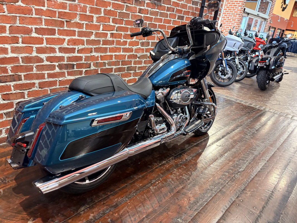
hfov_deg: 67.3
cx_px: 148
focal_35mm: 26
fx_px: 223
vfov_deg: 53.1
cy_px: 112
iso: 320
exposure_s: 1/60
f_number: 1.6
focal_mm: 5.96
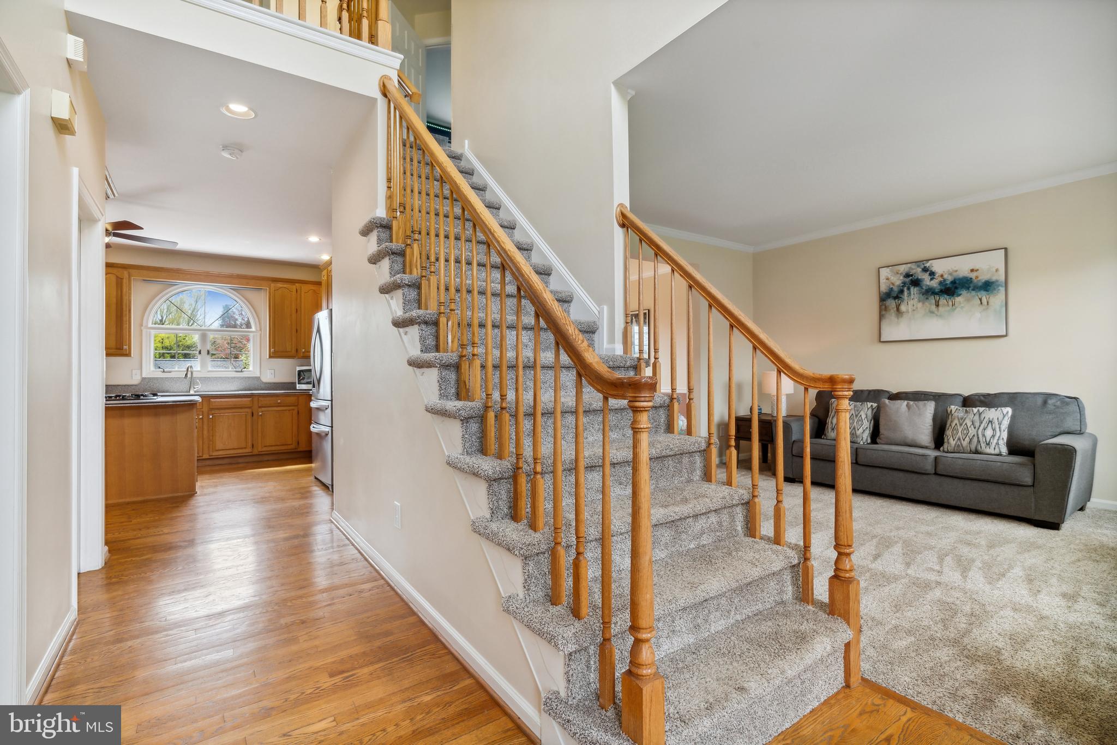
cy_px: 372
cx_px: 558
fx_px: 496
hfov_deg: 96.7
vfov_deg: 73.7
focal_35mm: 16
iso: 200
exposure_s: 1/50
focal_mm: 16
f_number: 11
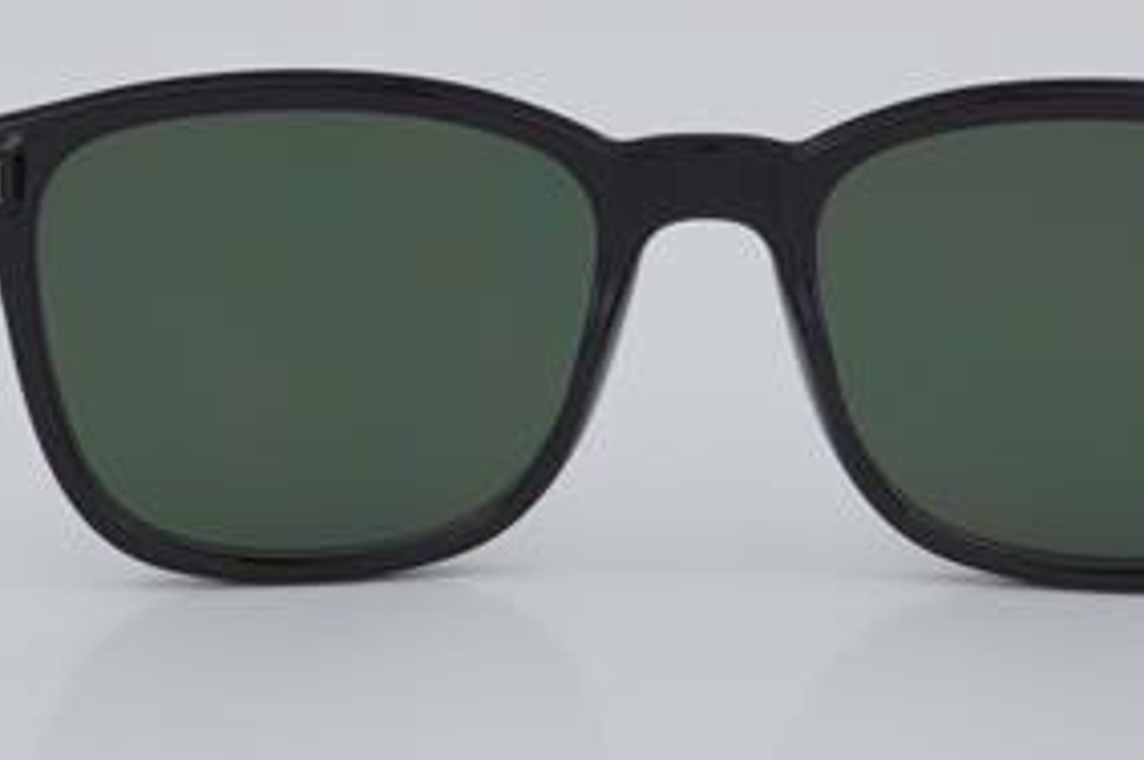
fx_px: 3704
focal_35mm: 117
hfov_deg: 17.5
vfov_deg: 11.7
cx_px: 707
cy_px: 315
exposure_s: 1/4
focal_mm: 55
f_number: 32
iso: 100
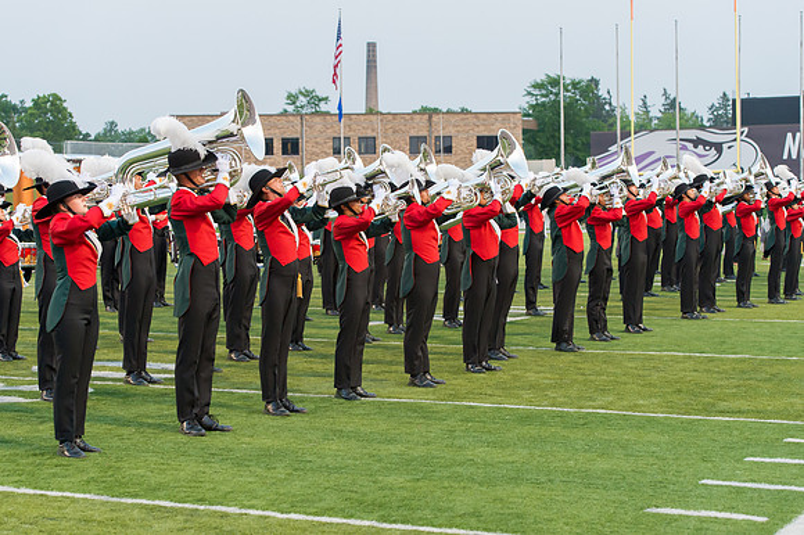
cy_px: 268
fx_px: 1601
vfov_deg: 19.0
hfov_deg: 28.2
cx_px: 402
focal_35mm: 72
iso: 3200
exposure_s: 1/640
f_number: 5
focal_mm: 70
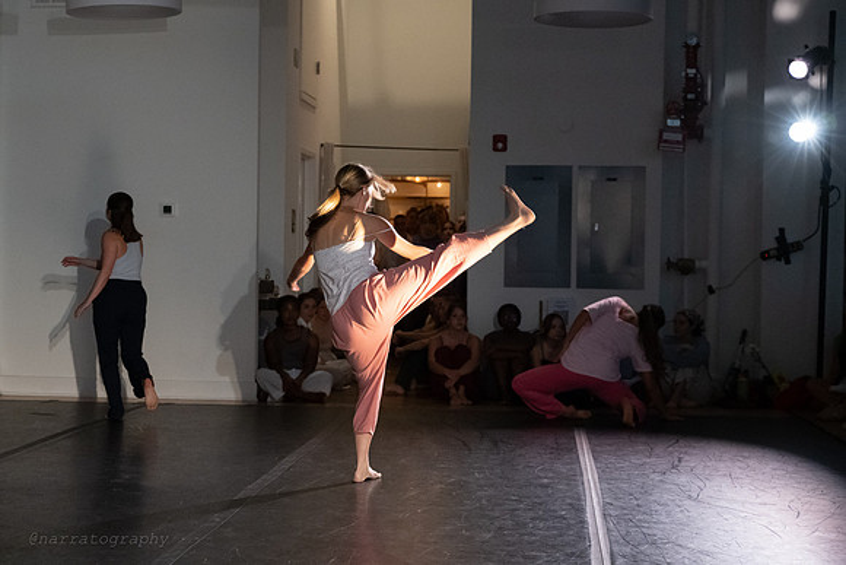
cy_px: 287
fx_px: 1622
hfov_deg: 29.2
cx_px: 369
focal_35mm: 69
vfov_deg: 19.7
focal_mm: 61
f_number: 4
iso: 6400
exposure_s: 1/400
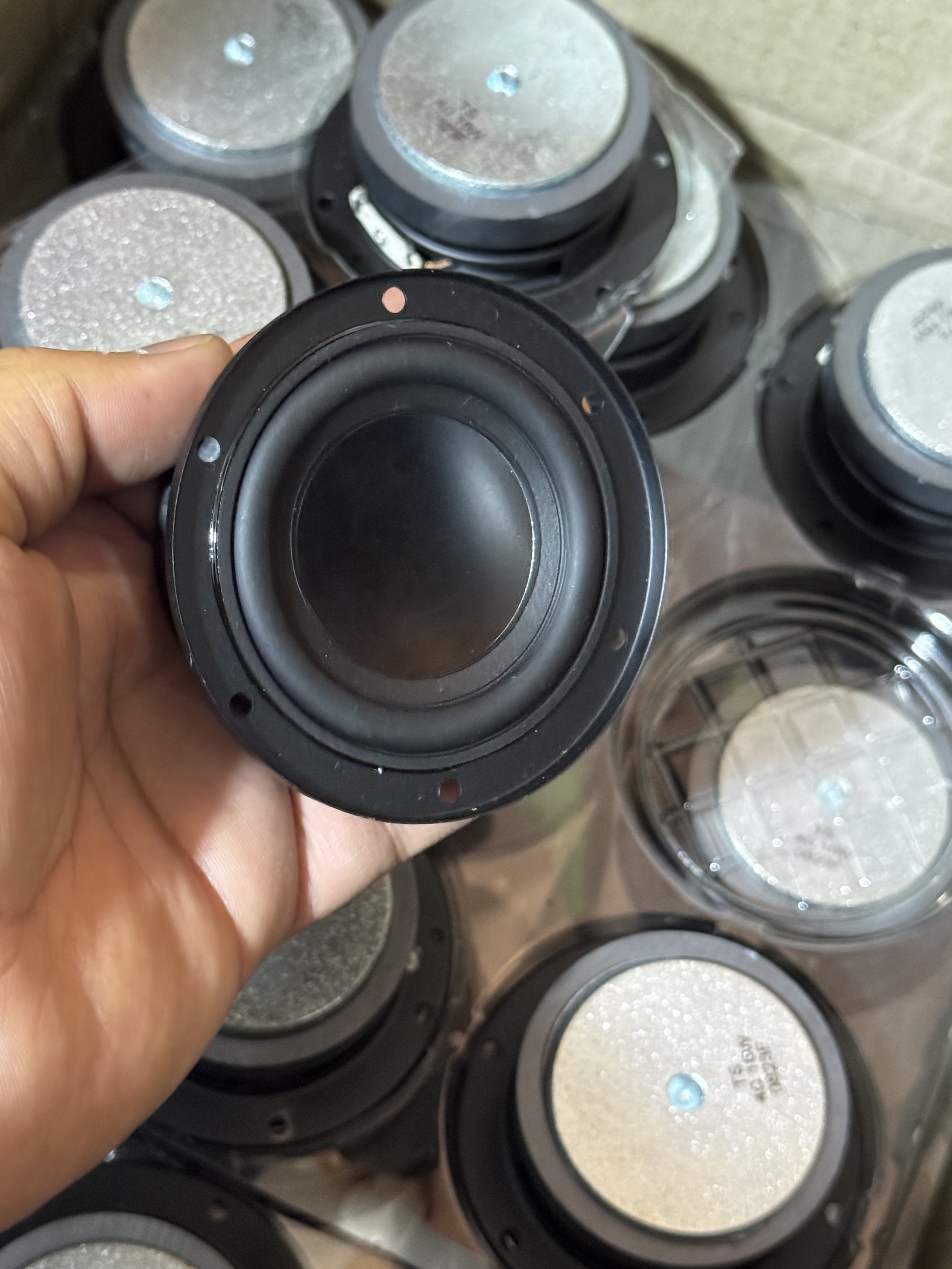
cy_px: 616
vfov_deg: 32.7
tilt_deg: -67.1
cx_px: 419
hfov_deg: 24.8
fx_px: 2163
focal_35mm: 59
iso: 800
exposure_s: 1/25
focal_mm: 6.76
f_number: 1.78
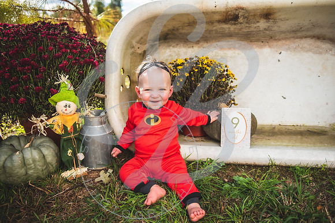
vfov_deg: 45.8
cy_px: 112
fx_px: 265
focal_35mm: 28
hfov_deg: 64.6
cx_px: 169
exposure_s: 1/2500
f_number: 2.8
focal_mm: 28
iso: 320
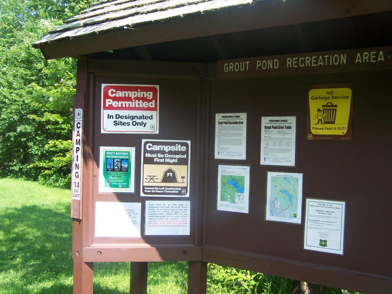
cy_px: 147
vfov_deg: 37.7
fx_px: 430
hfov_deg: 49.0
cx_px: 196
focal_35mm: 38
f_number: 2.8
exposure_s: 1/250
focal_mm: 6.3
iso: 80
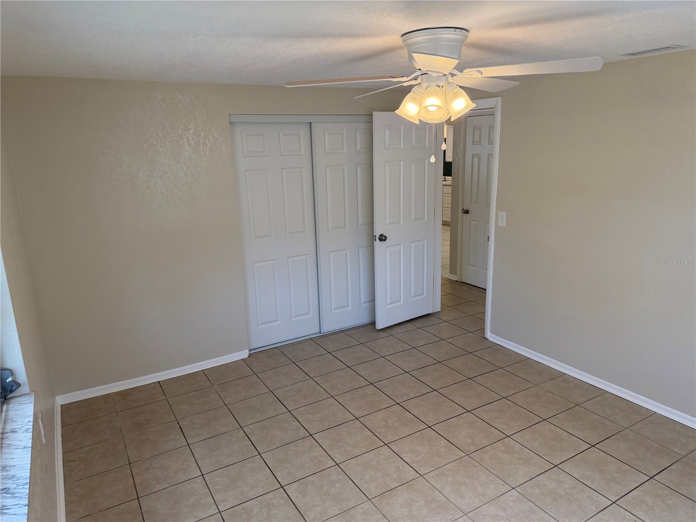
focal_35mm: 24
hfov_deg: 71.6
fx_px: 483
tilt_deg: -13.5
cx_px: 348
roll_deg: +1.7
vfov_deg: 56.8
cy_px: 261
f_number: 1.78
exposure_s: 1/222
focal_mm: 6.76
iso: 160
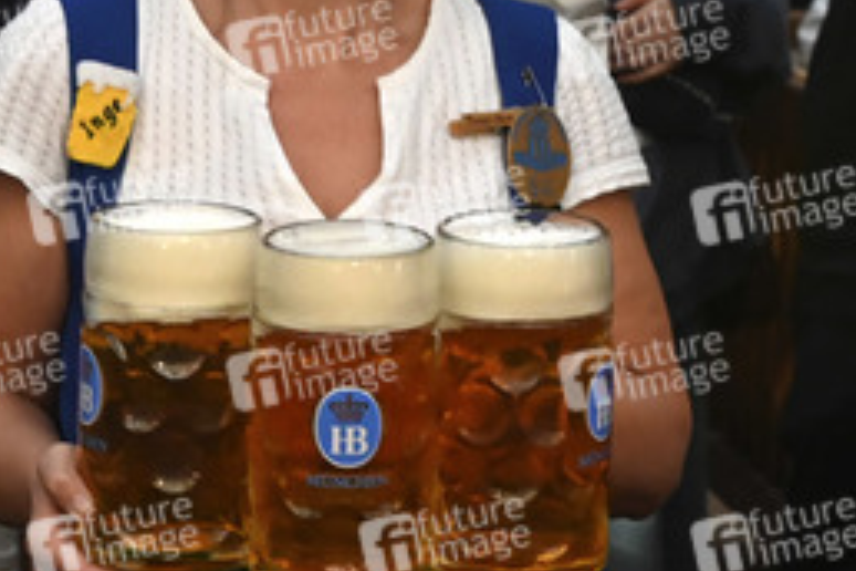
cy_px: 455
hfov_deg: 17.5
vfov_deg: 11.7
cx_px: 355
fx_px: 2782
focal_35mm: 117
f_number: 8
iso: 5000
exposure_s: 1/200
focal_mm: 45
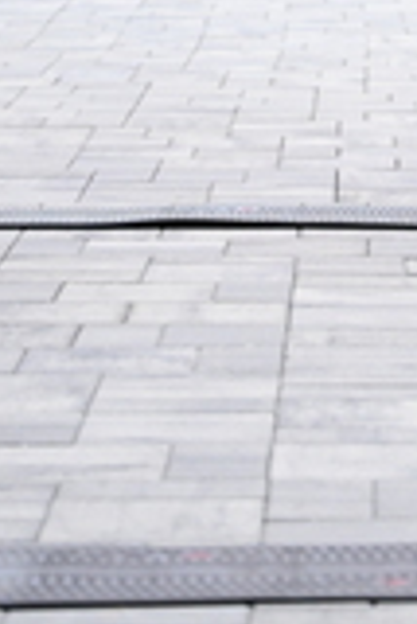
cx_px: 606
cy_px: -343
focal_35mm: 240
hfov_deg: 5.7
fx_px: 4161
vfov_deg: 8.4
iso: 1600
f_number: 2.8
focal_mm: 70
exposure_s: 1/800
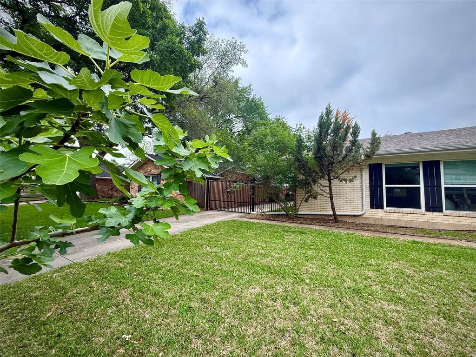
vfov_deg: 85.7
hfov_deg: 102.1
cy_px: 178
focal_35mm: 14
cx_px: 238
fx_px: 193
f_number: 2.2
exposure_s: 1/386
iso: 64
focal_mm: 2.22
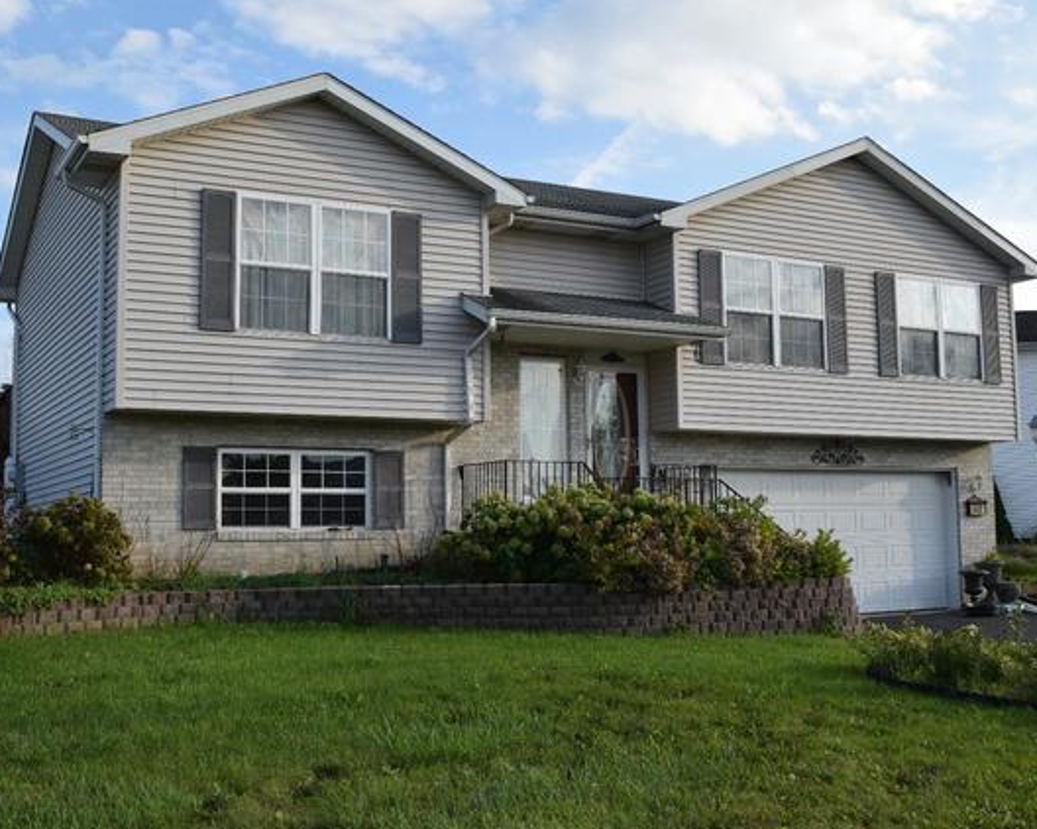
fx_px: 1258
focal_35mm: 41
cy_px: 414
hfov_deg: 44.8
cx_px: 542
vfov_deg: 36.5
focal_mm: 24
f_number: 11
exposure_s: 1/800
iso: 800
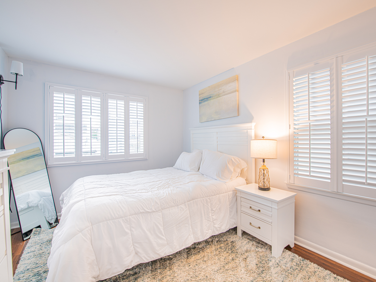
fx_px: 166
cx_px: 203
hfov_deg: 97.1
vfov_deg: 80.8
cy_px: 141
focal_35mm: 15
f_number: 9
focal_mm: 14
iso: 64
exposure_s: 1.6
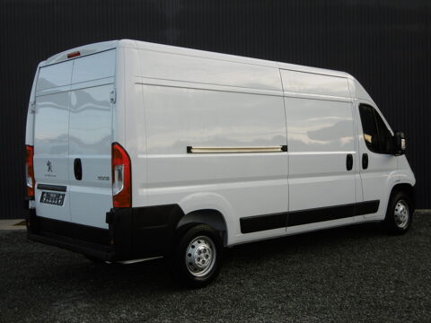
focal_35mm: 43
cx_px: 216
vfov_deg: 33.6
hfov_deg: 43.9
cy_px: 162
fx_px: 535
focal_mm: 7.7
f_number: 3.8
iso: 100
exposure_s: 1/320
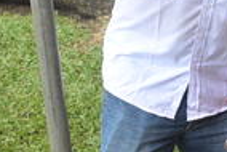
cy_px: -25
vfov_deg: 15.1
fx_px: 555
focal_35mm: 88
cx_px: 368
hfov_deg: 19.3
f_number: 7.1
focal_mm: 17
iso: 4000
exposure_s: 1/800
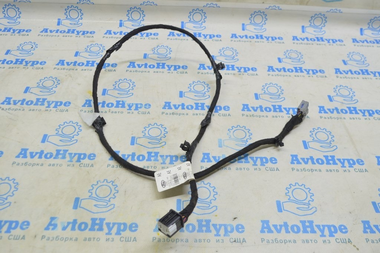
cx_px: 190
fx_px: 364
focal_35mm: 34
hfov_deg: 55.1
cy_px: 126
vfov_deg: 38.3
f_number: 5.6
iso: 400
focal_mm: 23
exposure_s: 1/25
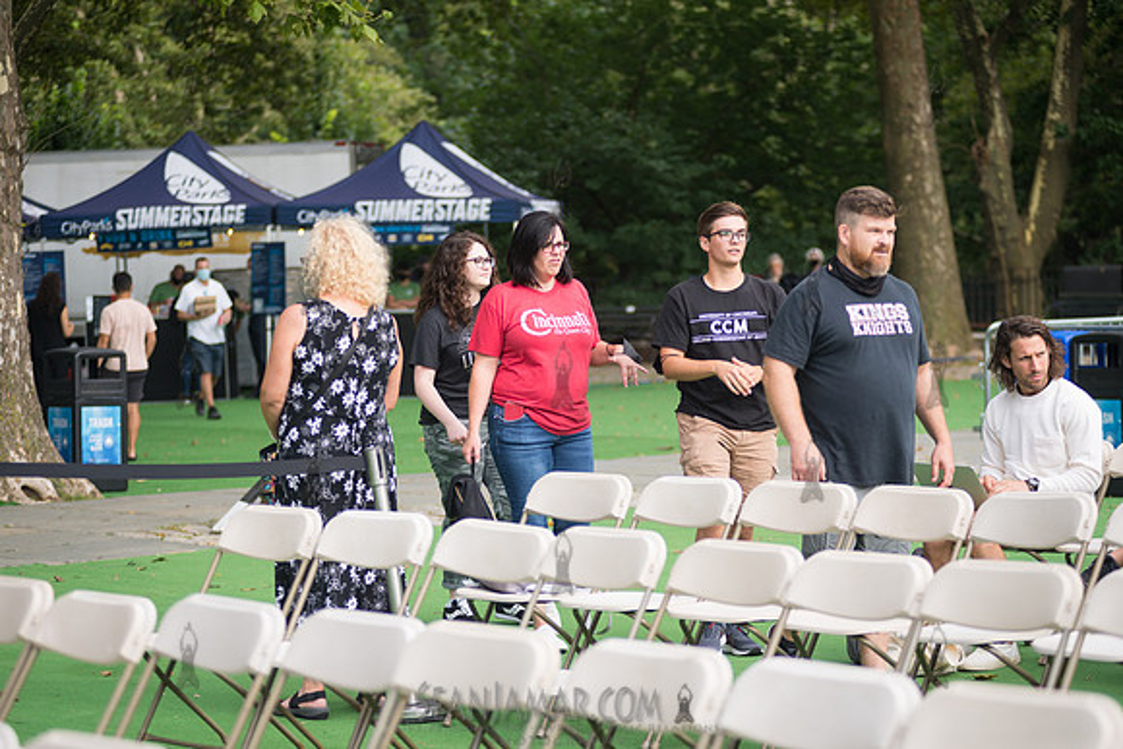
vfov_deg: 13.7
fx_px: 3120
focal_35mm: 100
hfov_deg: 20.4
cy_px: 374
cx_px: 562
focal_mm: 100
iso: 320
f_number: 3.2
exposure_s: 1/1000
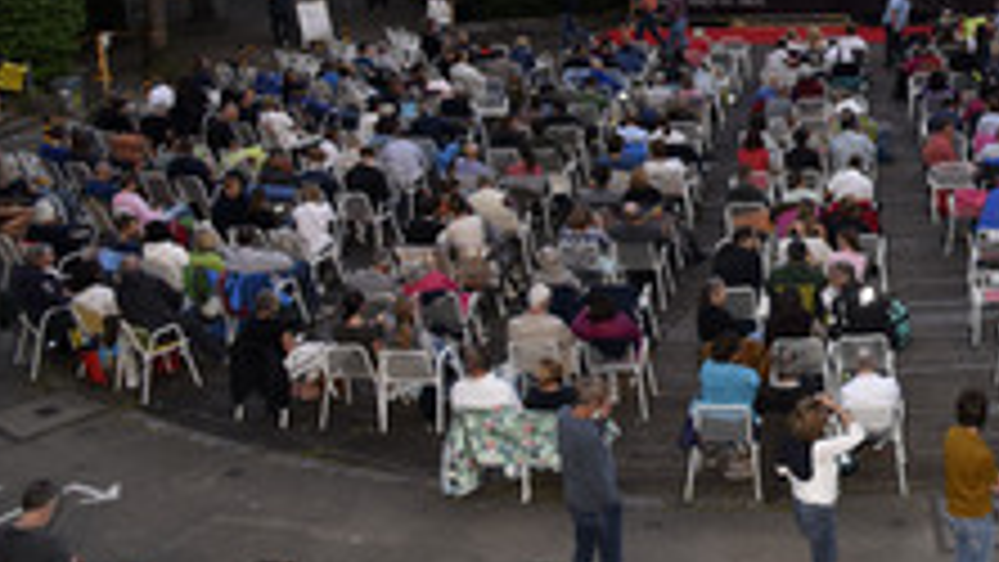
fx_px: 1351
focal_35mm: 51
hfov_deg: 36.6
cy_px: 72
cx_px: 992
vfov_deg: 23.0
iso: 1250
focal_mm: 24
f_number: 6.3
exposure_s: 1/80
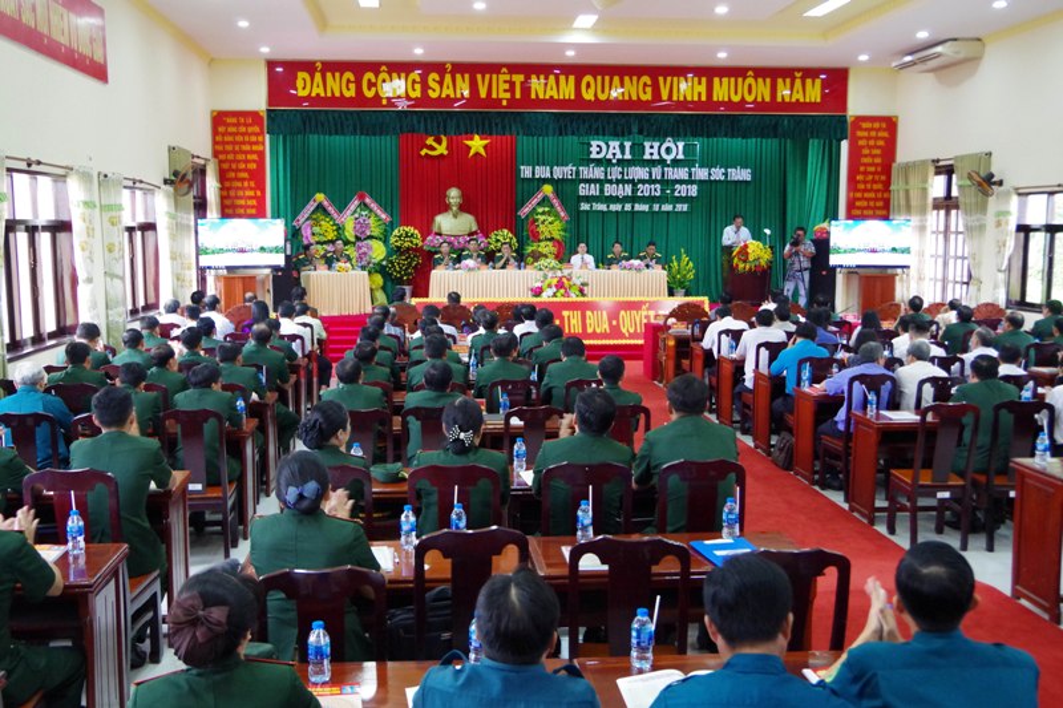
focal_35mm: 36
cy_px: 354
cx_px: 532
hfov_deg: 53.1
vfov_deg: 36.9
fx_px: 1063
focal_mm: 24
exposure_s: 1/40
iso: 3200
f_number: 5
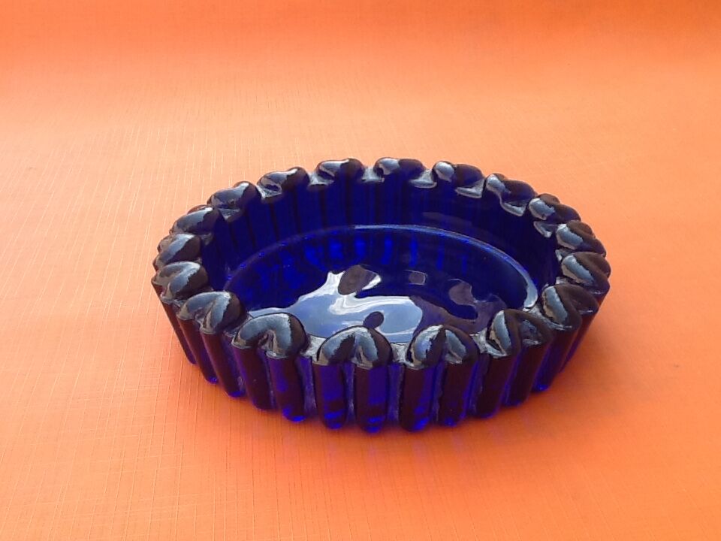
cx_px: 360
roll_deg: -0.4
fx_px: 916
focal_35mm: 44
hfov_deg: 42.9
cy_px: 270
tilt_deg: -28.7
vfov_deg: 32.9
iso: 40
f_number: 2.4
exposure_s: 1/232
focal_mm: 2.03
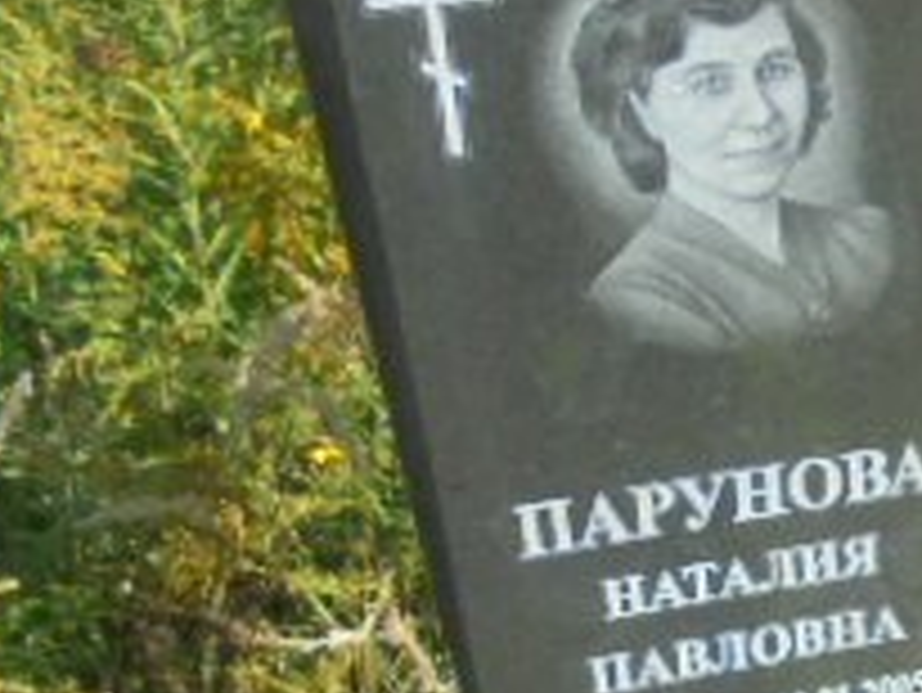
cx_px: 1300
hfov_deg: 21.1
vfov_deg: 17.3
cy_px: 850
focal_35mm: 81
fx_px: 2159
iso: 100
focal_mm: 4.6
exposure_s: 1/500
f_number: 3.5
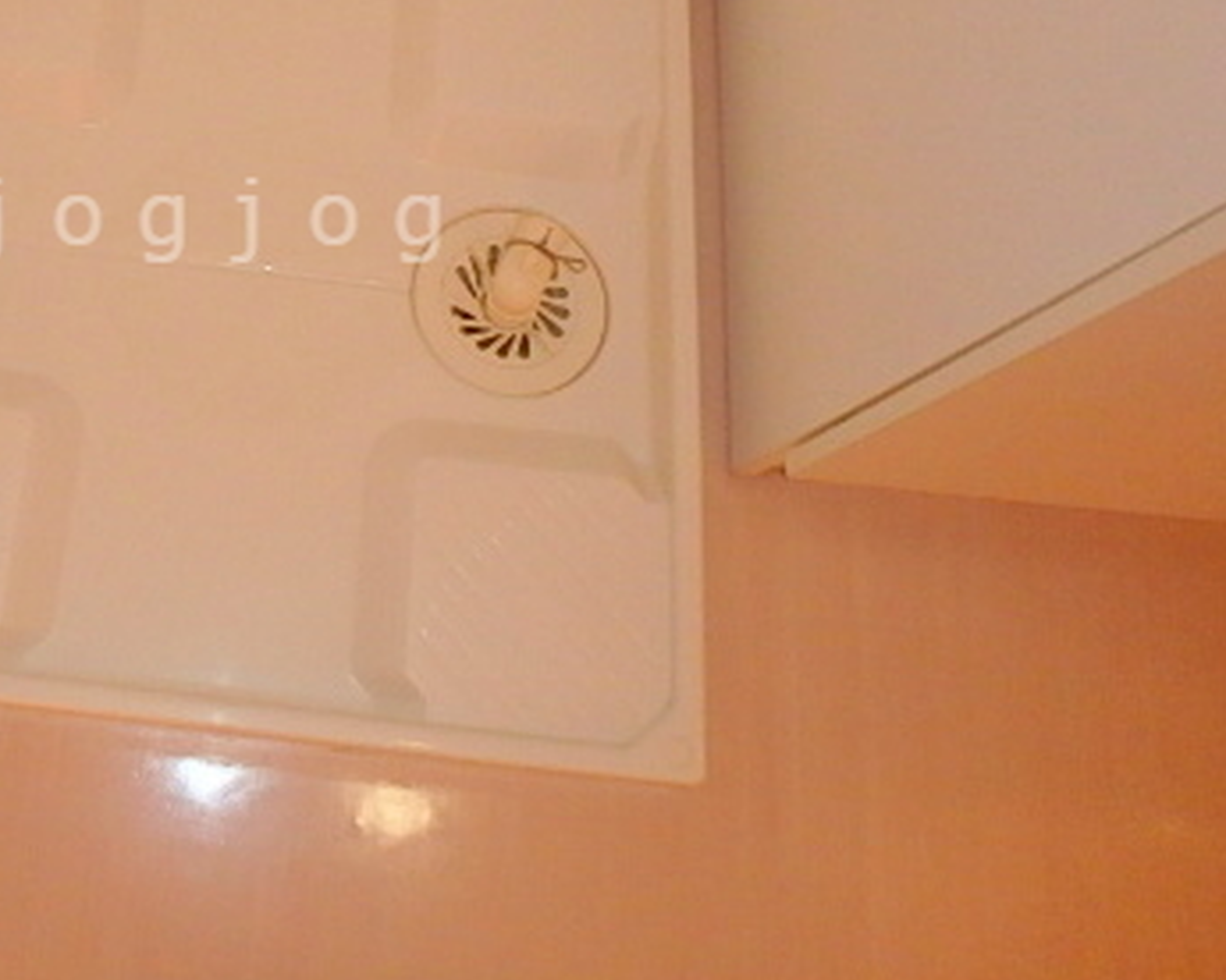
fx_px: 1379
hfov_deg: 45.1
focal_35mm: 38
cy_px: 220
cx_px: 217
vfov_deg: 38.0
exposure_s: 1/30
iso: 640
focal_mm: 3.7
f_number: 3.5
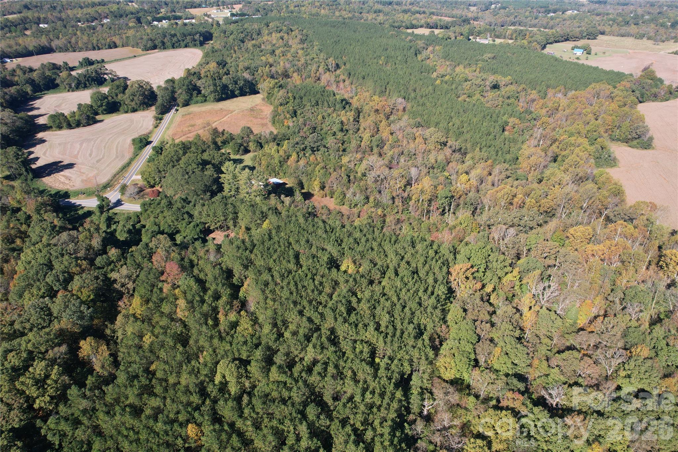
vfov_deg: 57.2
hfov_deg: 78.6
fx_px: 414
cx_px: 339
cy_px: 226
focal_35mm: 22
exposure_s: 1/800
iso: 100
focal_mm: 8.38
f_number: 2.8
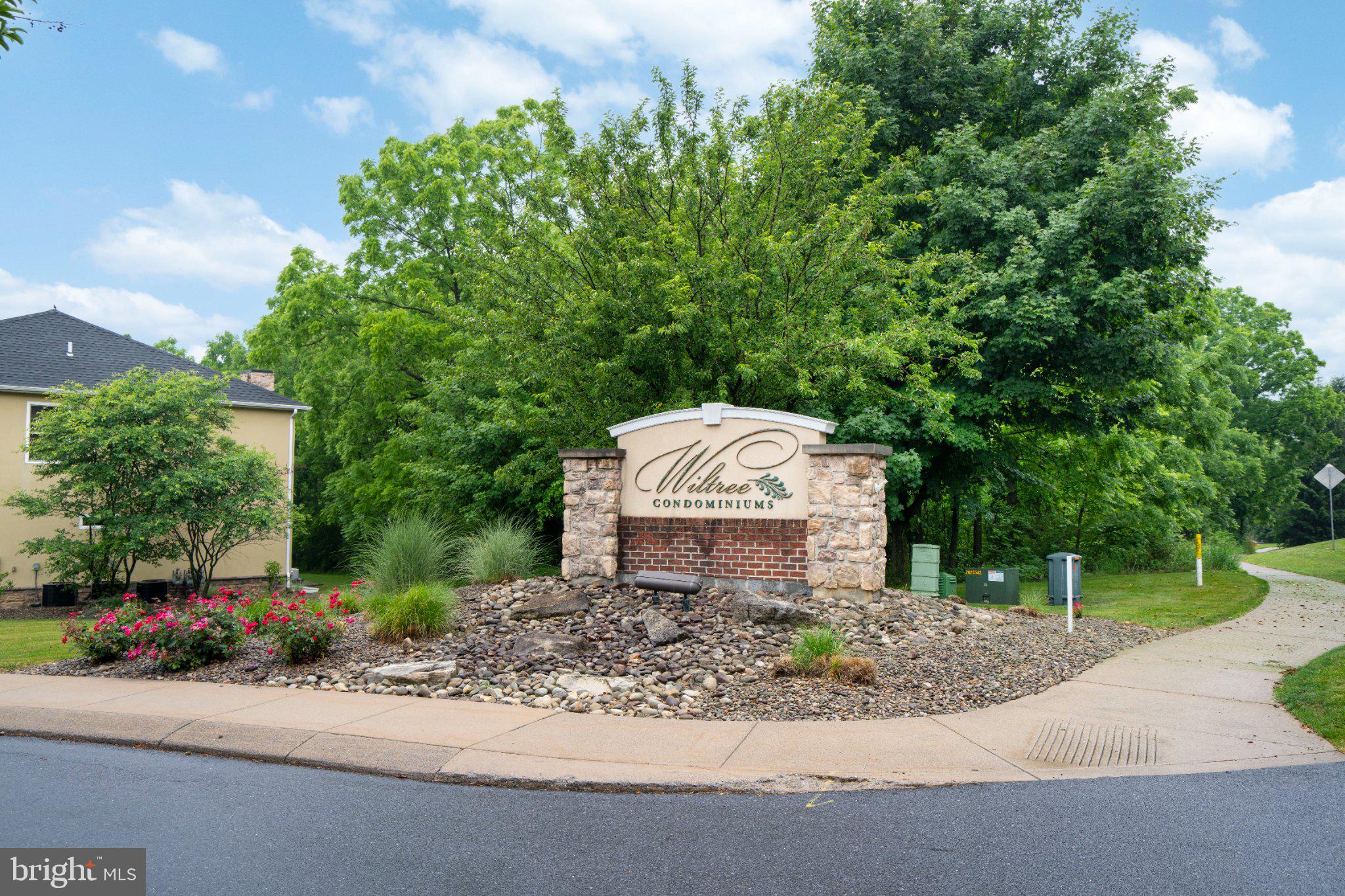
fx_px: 1009
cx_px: 672
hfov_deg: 67.4
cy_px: 448
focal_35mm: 27
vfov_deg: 47.9
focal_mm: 27
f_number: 7.1
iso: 250
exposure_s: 1/50
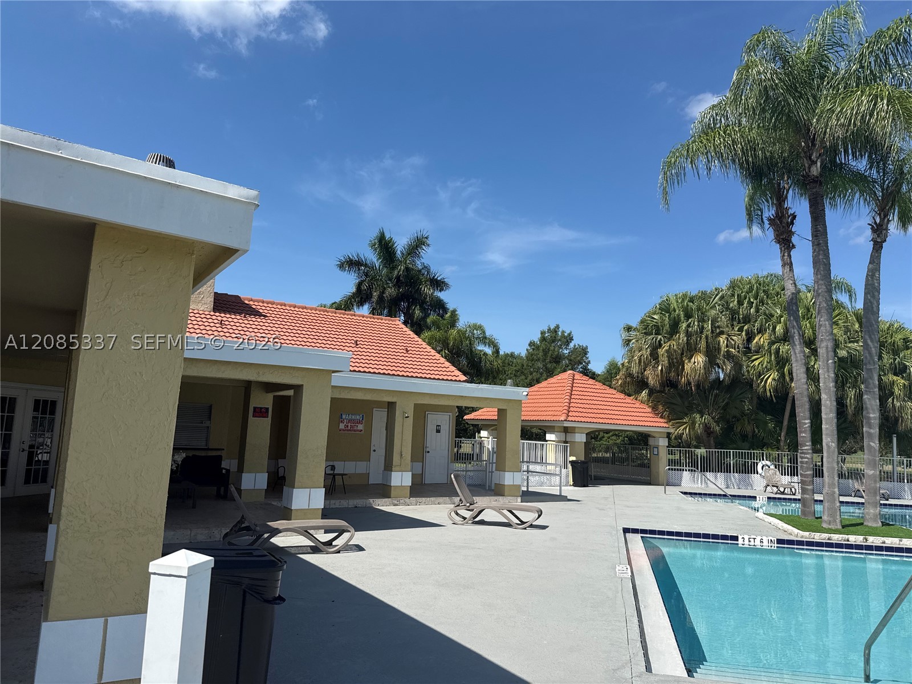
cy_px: 342
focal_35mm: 24
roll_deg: -0.8
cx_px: 456
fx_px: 632
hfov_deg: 71.6
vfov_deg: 56.8
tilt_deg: +8.3
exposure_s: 1/5714
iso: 80
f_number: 1.78
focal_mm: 6.76
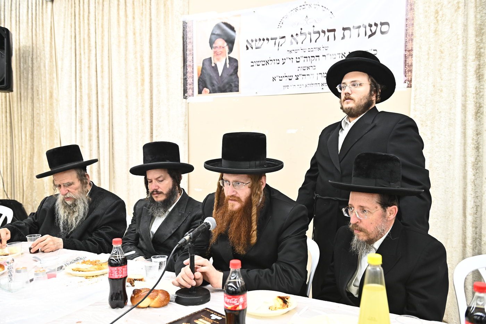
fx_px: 459
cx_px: 243
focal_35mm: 34
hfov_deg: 55.8
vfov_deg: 38.9
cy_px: 162
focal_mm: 34
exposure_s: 1/125
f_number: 4
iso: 2500
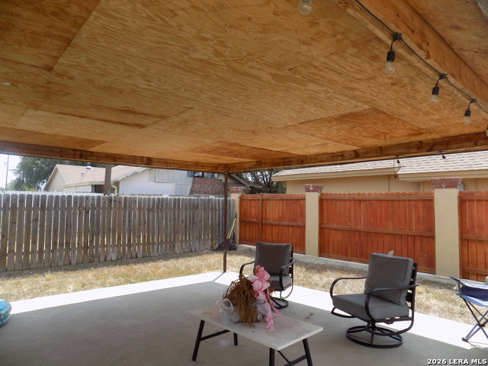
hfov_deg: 73.9
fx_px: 324
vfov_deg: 58.9
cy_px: 183
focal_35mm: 23
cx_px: 244
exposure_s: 1/400
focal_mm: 4
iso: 80
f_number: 3.1
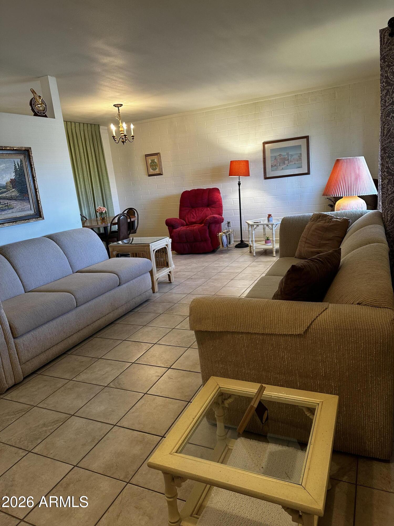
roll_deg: +5.2
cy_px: 263
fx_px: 364
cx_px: 197
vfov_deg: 71.6
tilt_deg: -12.5
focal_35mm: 24
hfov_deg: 56.8
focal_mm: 6.86
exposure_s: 1/60
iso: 125
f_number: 1.78
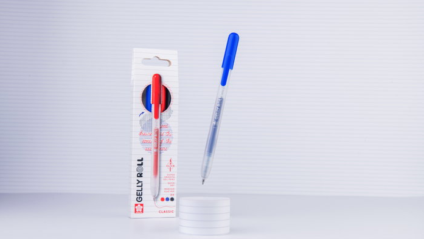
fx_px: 686
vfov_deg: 19.7
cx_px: 212
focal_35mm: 61
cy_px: 137
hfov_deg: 34.4
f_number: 11
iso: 125
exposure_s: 1/125
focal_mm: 58
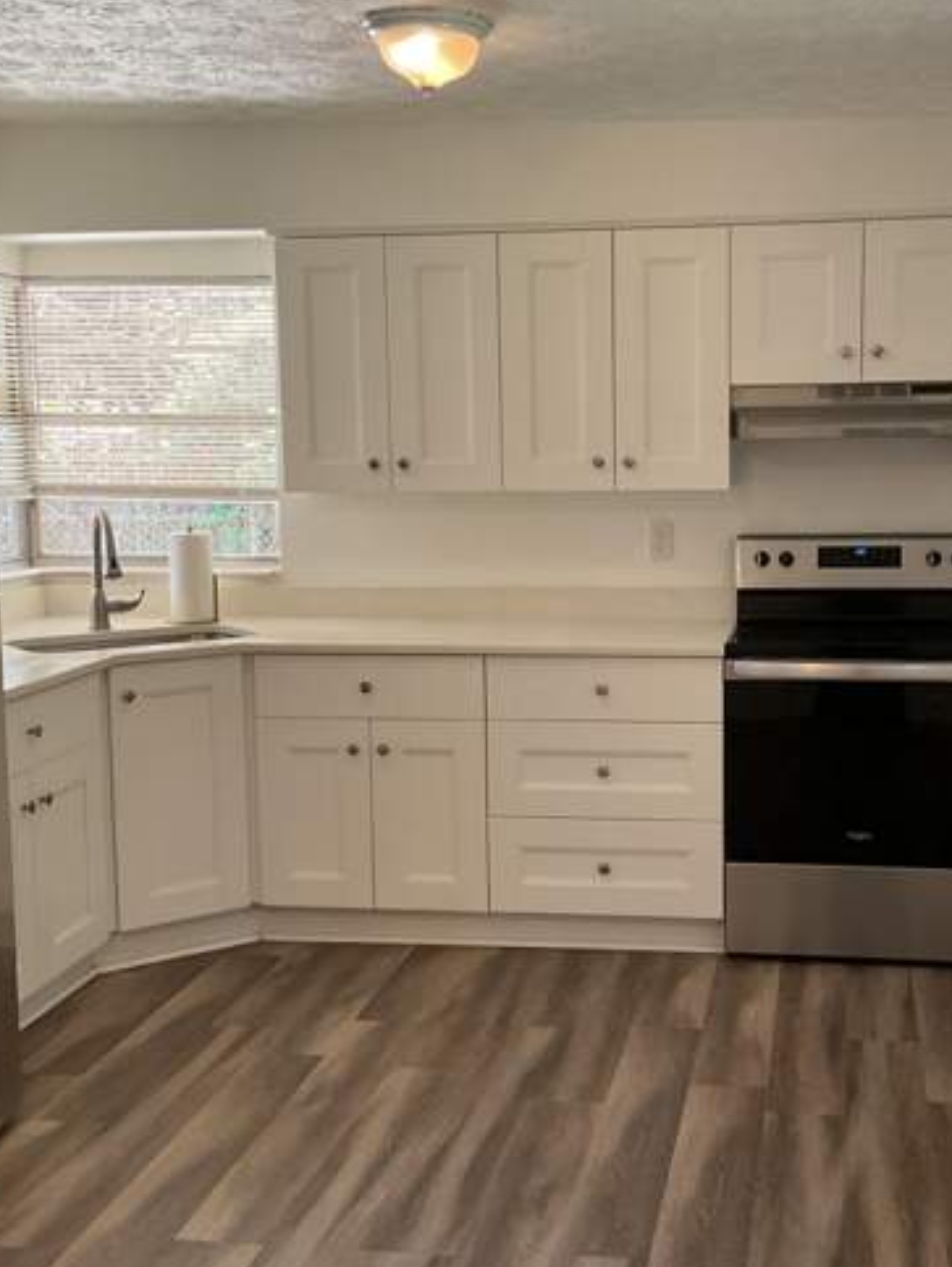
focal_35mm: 48
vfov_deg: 39.6
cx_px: 590
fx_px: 1758
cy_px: 643
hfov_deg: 30.2
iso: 100
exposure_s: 1/60
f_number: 1.8
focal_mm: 3
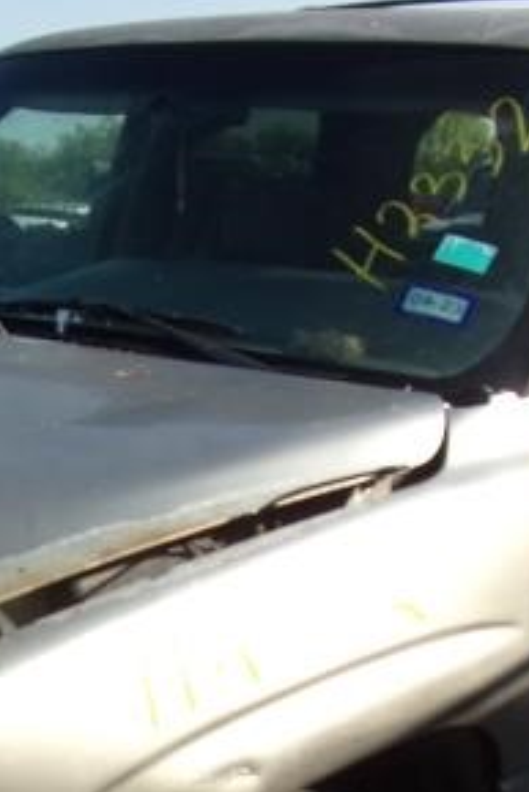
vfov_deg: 28.4
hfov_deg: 19.5
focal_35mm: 69
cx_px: 85
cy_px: 666
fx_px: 1519
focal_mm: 4.3
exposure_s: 1/850
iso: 80
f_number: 3.3
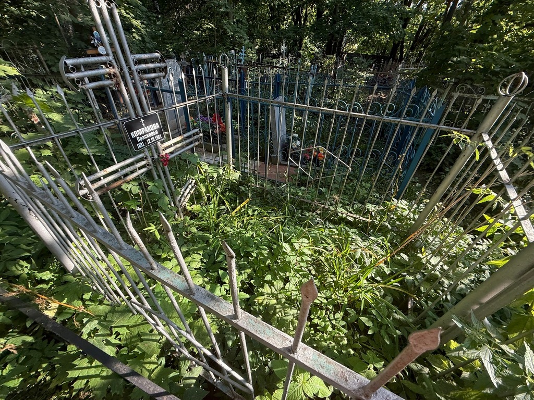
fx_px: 216
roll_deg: -3.4
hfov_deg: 102.1
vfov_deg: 85.7
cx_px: 267
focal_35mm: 14
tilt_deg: -37.6
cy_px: 200
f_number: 2.2
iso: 50
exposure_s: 1/161
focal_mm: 2.22
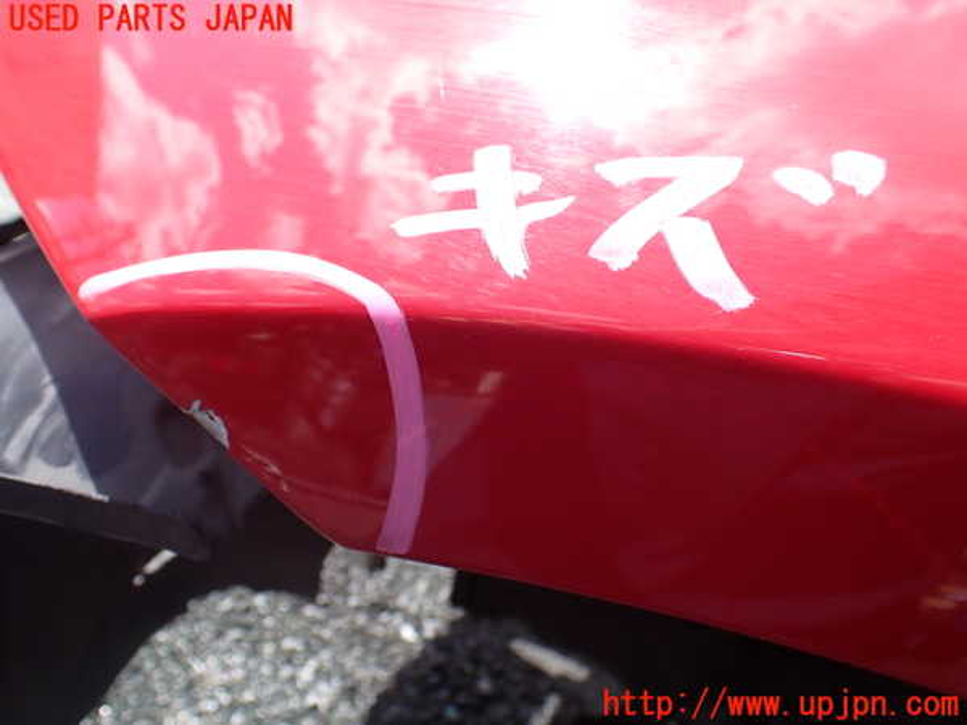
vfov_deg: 46.8
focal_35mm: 30
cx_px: 484
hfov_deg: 60.0
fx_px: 838
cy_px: 362
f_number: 3.2
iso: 100
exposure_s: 1/500
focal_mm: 5.4
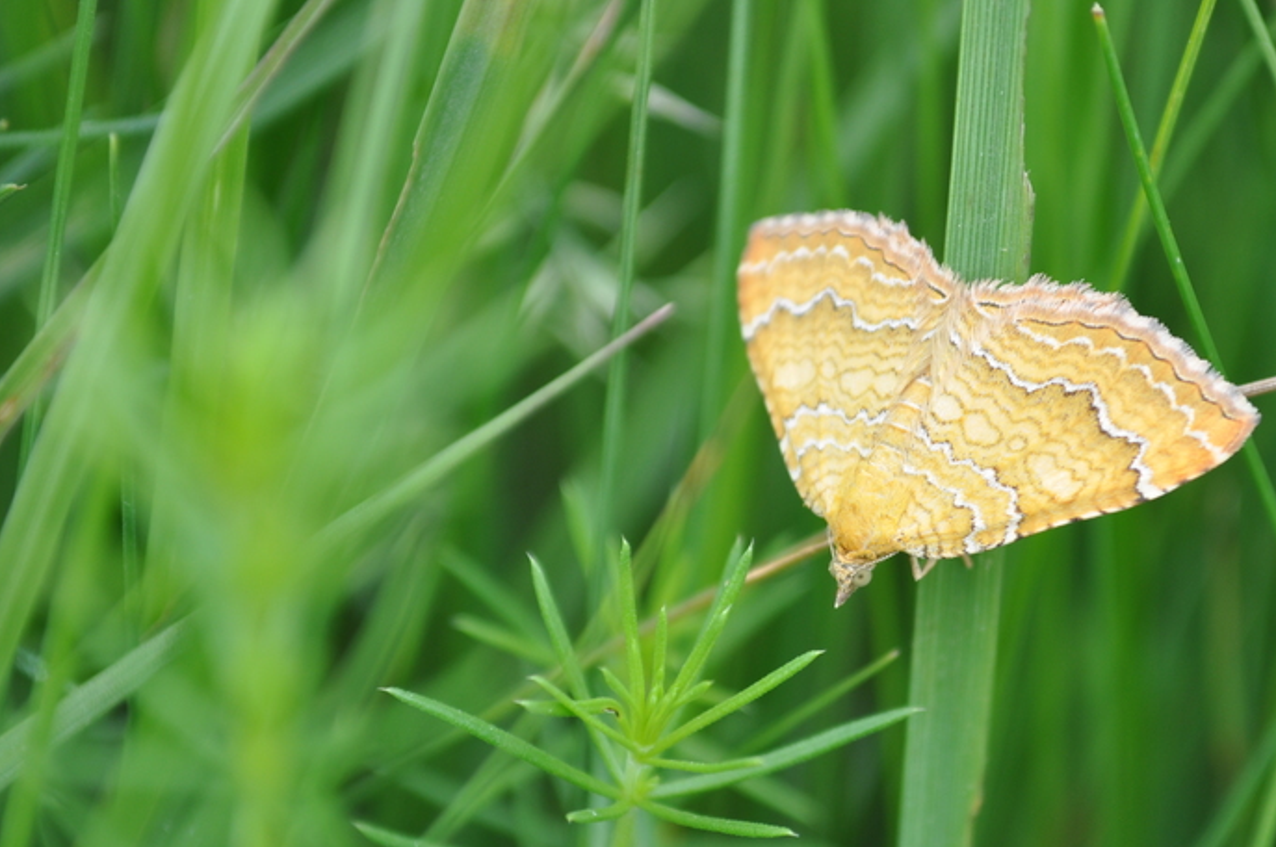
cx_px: 881
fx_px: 4095
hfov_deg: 17.7
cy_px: 442
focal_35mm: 116
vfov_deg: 11.8
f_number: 5.6
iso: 200
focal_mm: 55
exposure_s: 1/125
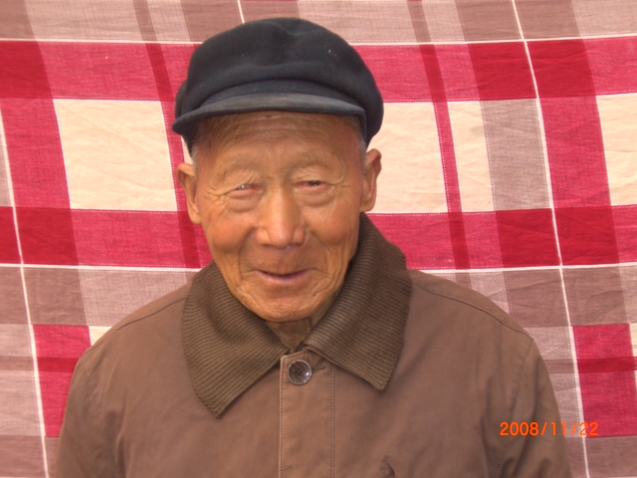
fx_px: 1215
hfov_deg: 29.4
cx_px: 318
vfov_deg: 22.3
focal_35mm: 66
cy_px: 239
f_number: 3.6
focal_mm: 10.7
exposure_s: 1/100
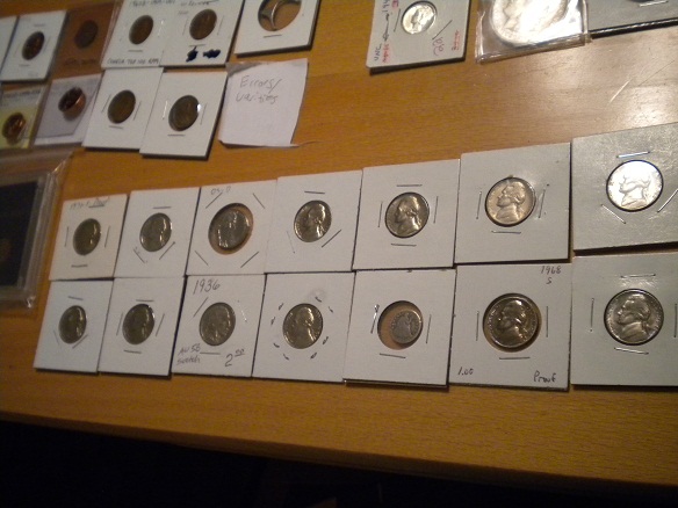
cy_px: 254
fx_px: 803
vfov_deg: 35.1
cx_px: 339
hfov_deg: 45.8
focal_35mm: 41
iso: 400
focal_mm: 7.4
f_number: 3.5
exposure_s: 1/36
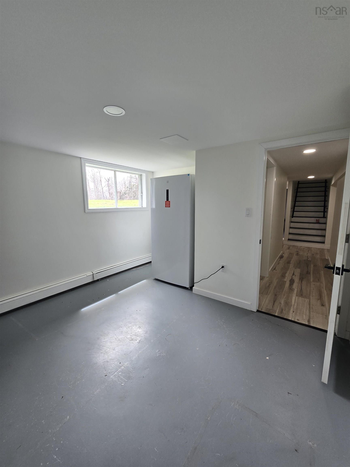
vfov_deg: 106.2
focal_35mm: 13
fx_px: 175
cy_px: 234
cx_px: 175
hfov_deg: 89.9
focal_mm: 2.2
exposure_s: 1/120
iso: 64
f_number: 2.2
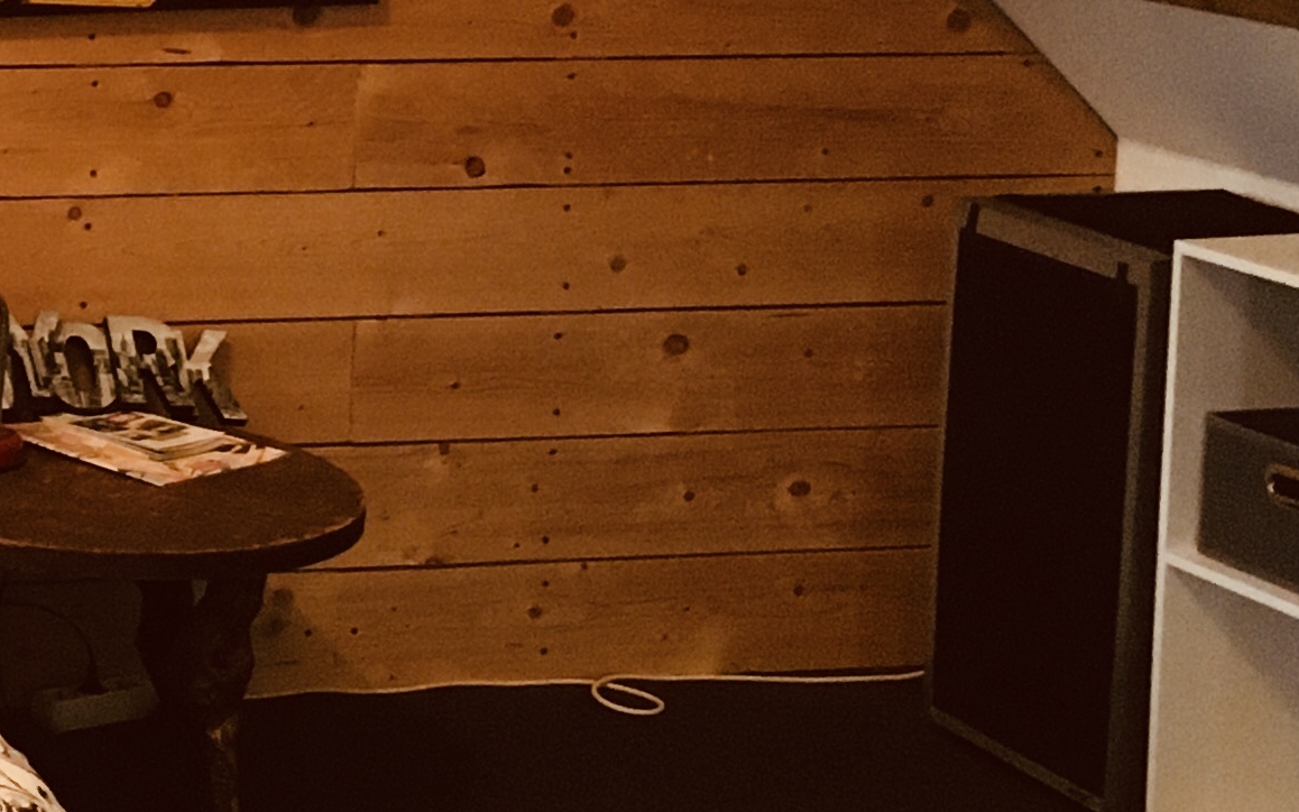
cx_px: -407
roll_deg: -1.2
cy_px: 148
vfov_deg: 12.2
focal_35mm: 107
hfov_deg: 18.1
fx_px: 3788
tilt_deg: -7.1
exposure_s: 1/17
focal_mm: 4.15
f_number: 2.2
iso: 200
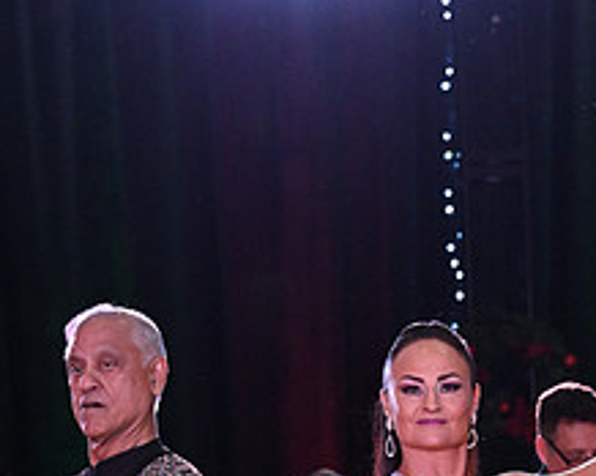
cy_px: 651
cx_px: 288
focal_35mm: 300
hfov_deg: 6.5
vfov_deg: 5.1
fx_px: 5287
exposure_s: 1/320
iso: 5000
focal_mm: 120
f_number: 7.1
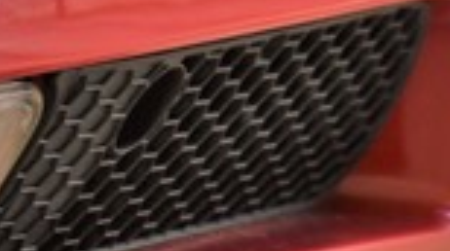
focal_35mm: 745
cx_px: -180
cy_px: -158
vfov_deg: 1.6
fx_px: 8874
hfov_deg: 2.9
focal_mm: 120
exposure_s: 1/160
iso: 400
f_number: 6.3
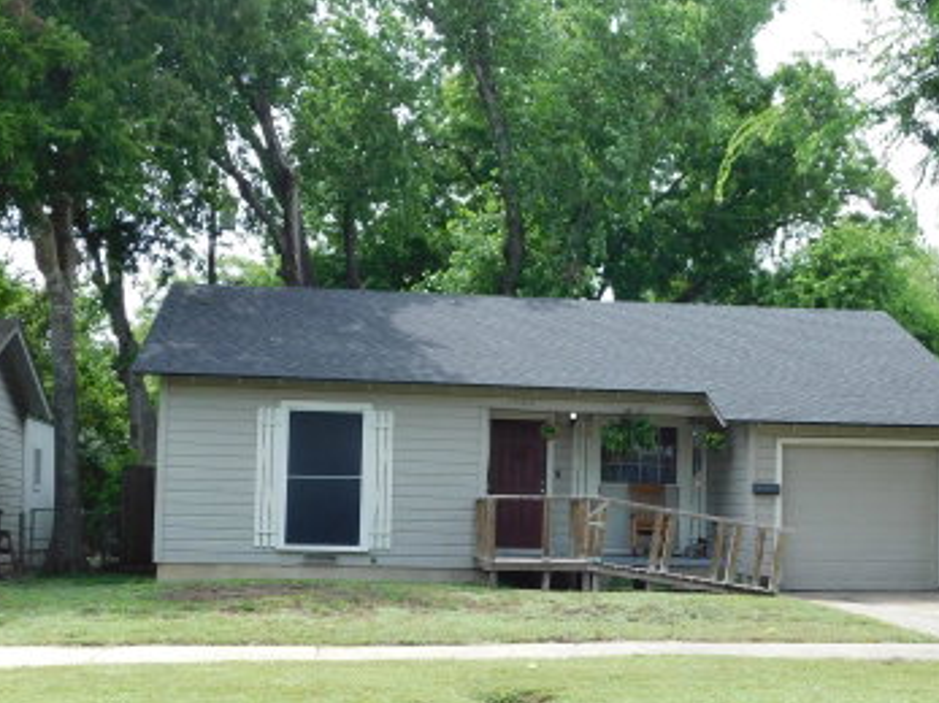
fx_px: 1600
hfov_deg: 32.4
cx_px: 649
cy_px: 470
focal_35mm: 59
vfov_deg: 24.7
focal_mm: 7.1
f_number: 3.6
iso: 125
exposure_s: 1/400
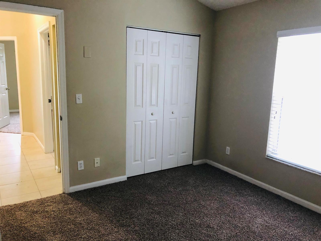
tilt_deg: -10.8
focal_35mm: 28
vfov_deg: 49.7
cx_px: 160
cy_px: 120
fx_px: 260
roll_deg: -0.4
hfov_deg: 63.4
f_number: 1.8
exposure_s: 1/15
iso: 100
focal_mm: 4
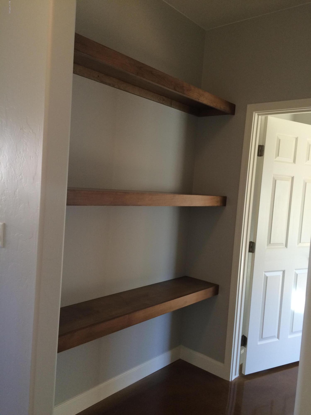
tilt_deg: -3.4
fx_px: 347
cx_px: 156
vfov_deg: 61.7
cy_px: 208
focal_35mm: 29
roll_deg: -1.9
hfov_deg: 48.2
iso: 50
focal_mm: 4.15
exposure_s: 1/30
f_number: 2.2
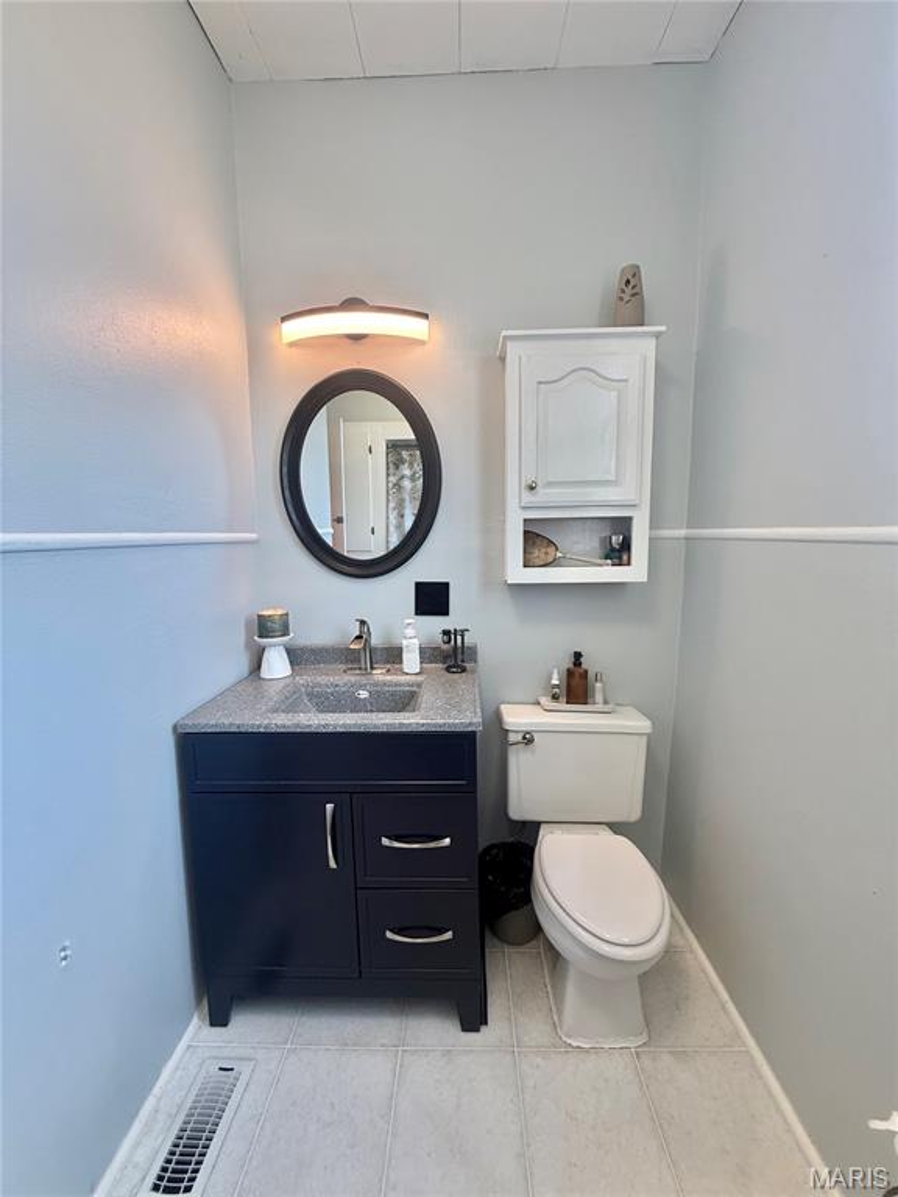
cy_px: 598
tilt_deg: -6.6
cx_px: 449
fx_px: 484
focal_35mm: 14
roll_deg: +0.1
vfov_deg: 102.1
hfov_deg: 85.7
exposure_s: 1/120
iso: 160
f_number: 2.2
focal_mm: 2.22
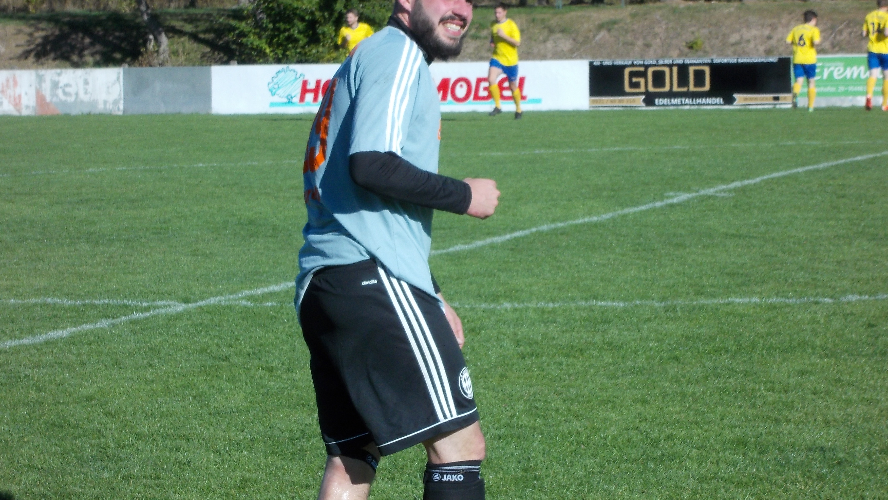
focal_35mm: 144
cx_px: 429
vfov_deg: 8.4
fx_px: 3391
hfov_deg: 14.9
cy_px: 249
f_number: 6.3
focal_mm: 17.9
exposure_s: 1/250
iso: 80
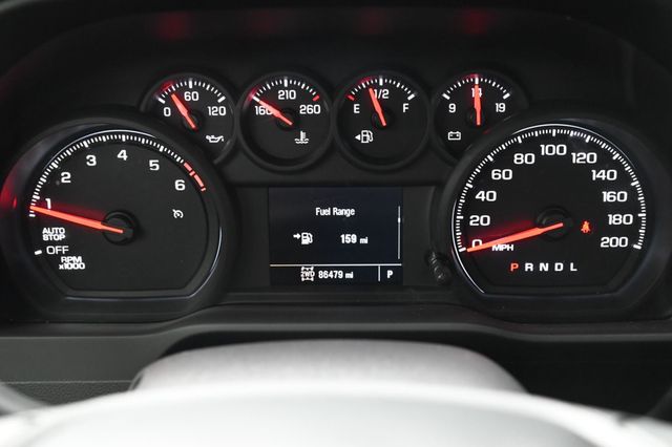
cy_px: 224
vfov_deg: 28.0
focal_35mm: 48
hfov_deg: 41.1
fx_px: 895
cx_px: 336
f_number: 7.1
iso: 5600
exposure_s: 1/60
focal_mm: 48
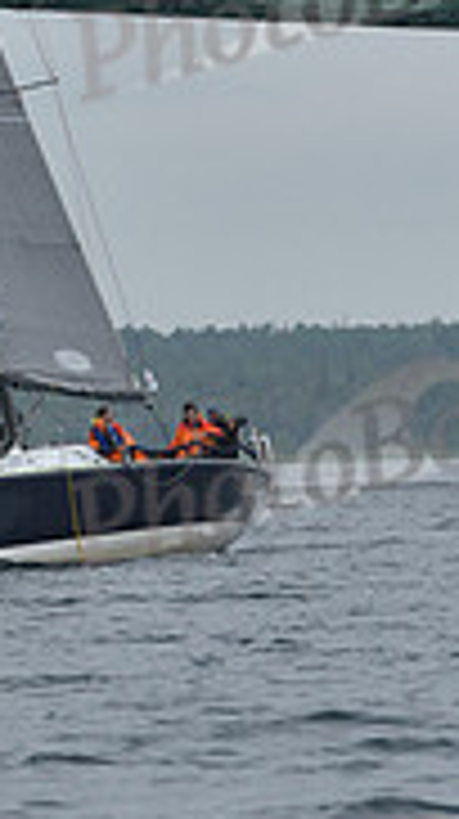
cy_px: 284
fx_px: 14516
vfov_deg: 3.2
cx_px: -160
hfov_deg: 1.8
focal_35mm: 669
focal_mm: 200
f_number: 9
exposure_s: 1/800
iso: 250
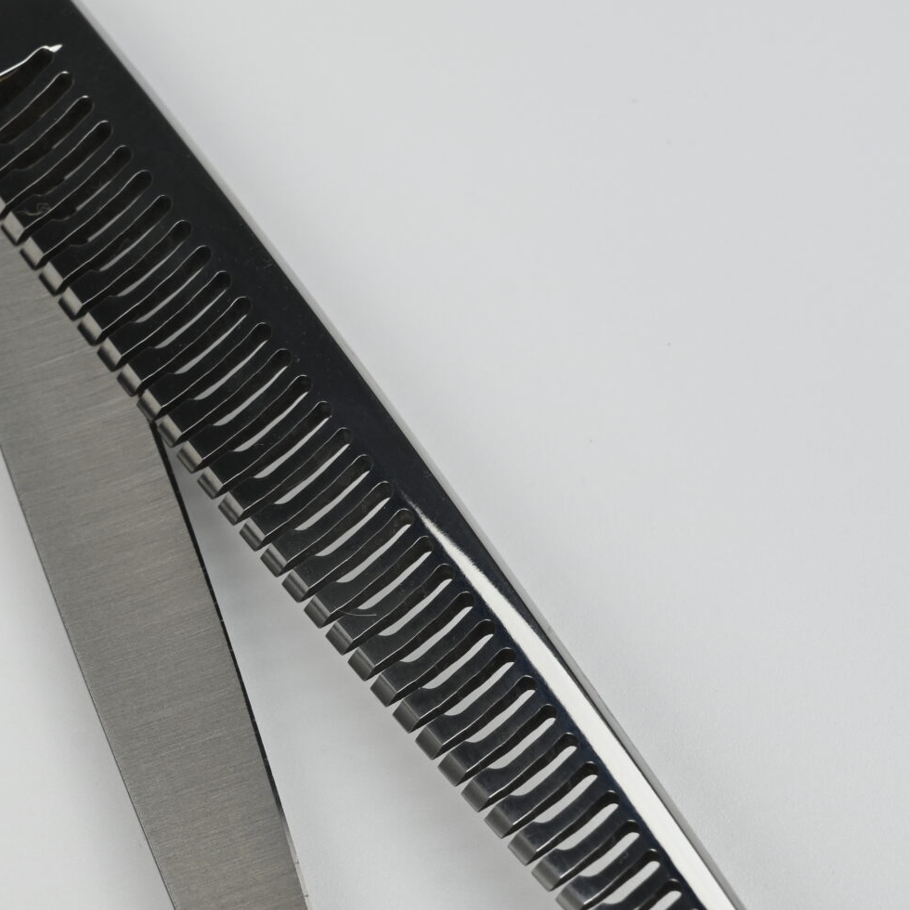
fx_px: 4878
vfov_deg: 10.6
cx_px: 368
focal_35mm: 164
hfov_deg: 10.7
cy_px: 607
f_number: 11
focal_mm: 70
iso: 64
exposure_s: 1/200
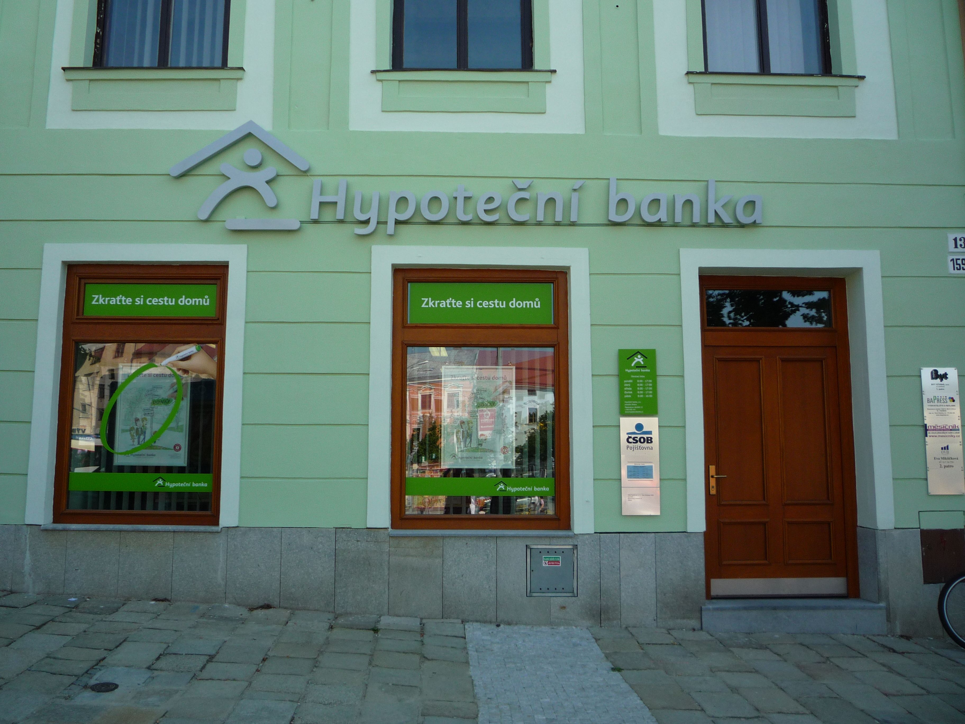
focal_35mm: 30
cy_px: 362
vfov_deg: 46.8
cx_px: 482
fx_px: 836
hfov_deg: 60.0
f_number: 4
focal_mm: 5.2
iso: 100
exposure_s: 1/250
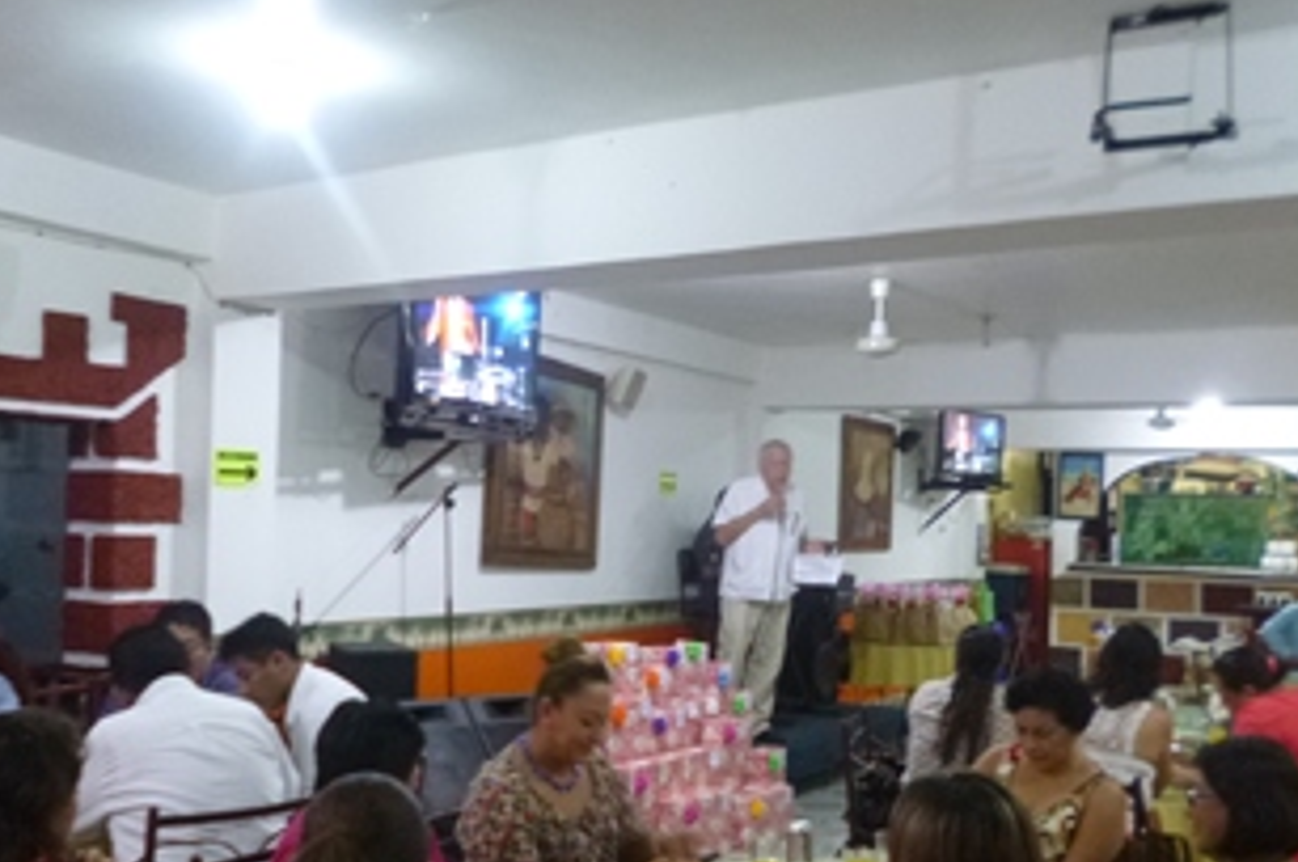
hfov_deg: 50.5
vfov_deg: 34.9
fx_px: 1369
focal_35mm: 38
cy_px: 494
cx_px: 750
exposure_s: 1/10
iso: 400
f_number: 2.5
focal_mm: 4.3
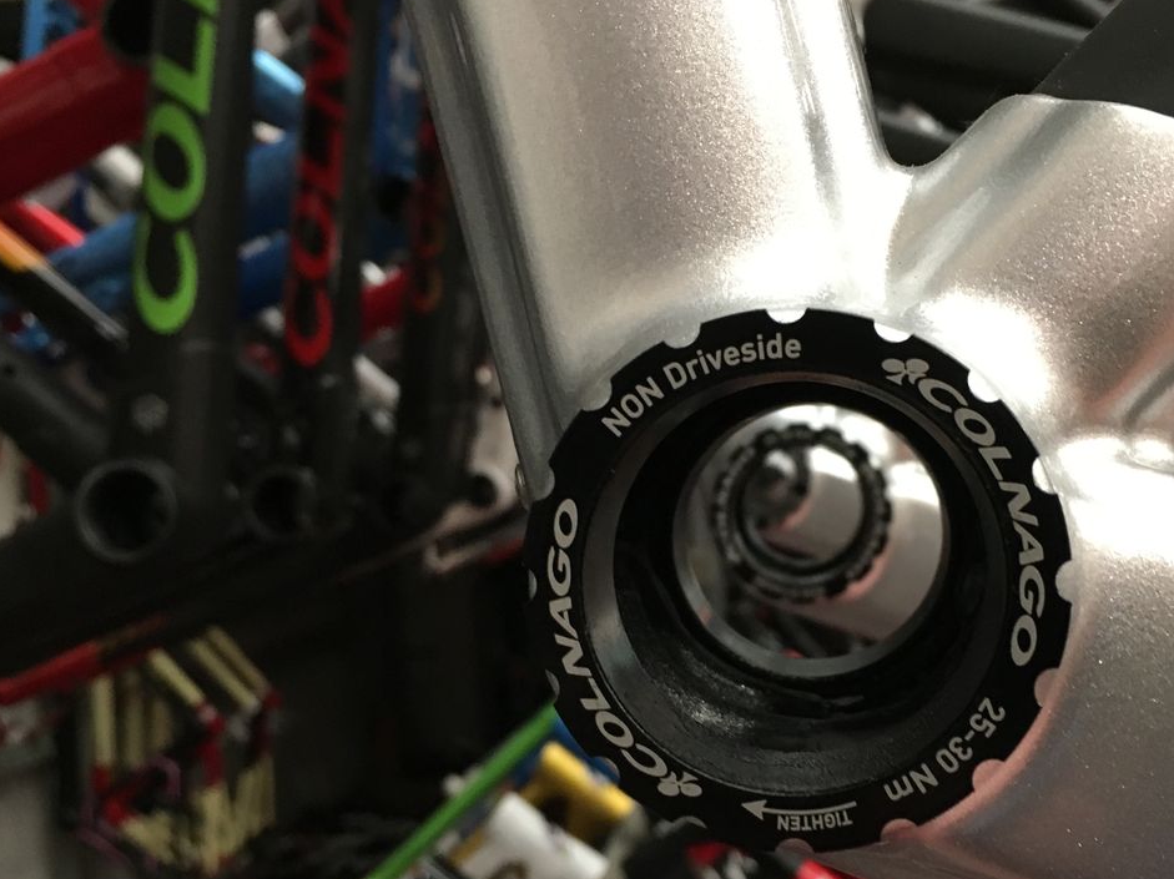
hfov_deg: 49.8
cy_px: 521
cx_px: 705
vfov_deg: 38.5
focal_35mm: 37
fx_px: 1254
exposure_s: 1/20
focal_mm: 4.15
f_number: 2.2
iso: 200
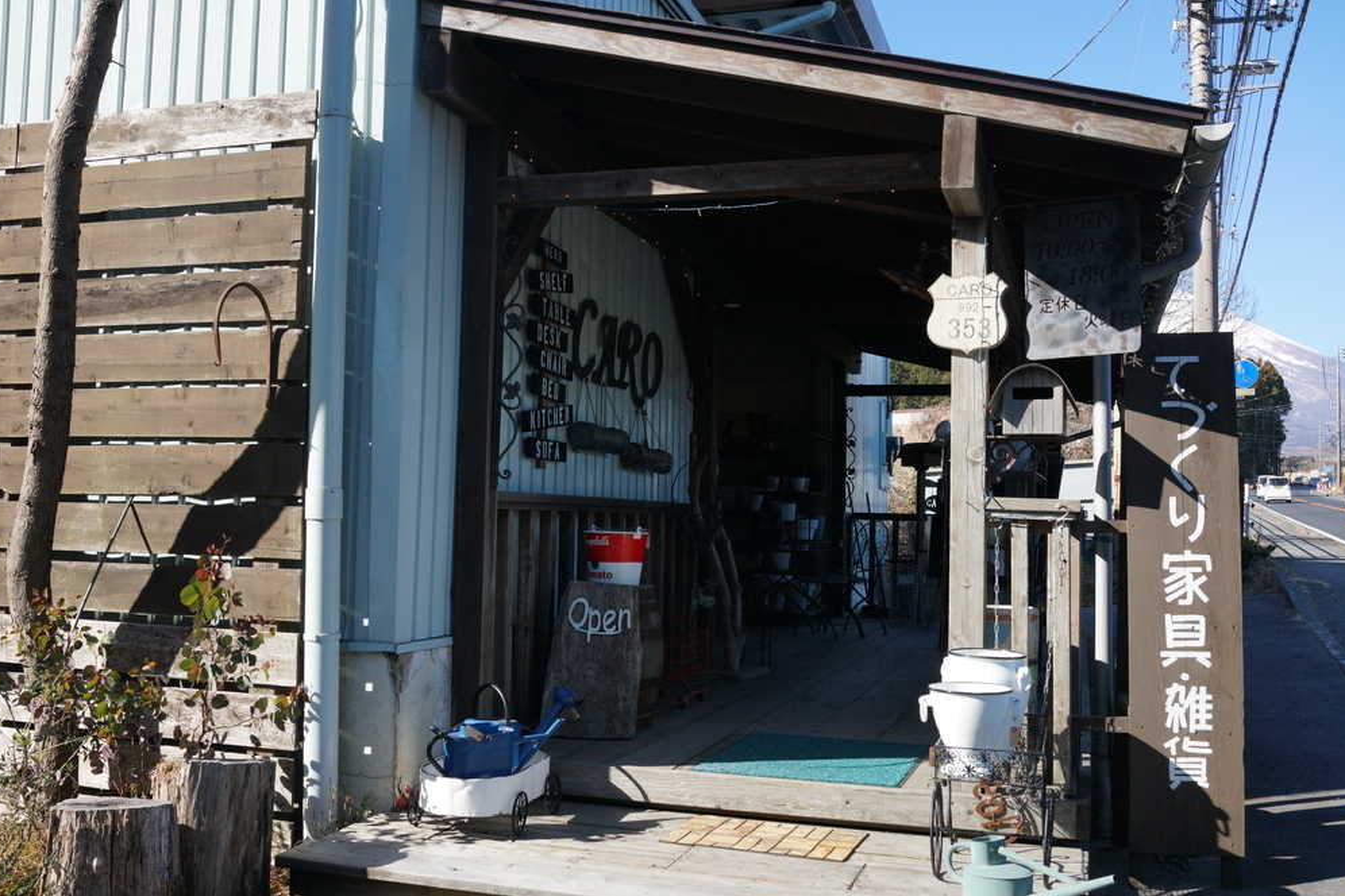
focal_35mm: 36
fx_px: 1345
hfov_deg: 53.1
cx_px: 670
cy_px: 450
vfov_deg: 36.9
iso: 1600
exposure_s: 1/500
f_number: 8
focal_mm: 35
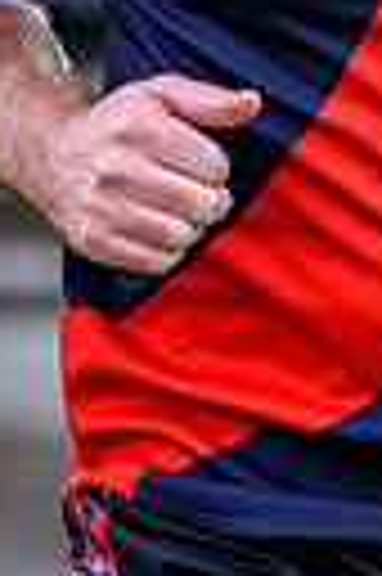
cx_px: 220
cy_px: -185
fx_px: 28422
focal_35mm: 1781
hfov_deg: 0.8
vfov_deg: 1.2
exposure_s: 1/1600
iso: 560
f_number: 2.8
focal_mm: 175
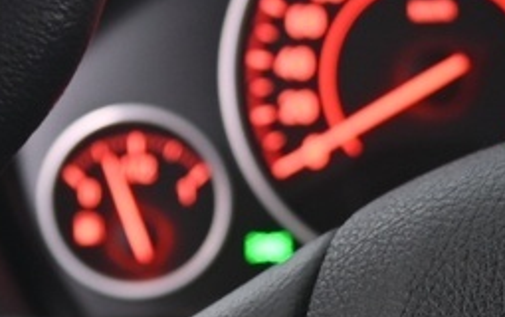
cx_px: 707
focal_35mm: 246
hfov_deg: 8.4
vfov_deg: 5.3
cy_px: 458
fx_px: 3389
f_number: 4
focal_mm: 38
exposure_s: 1/8
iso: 1000
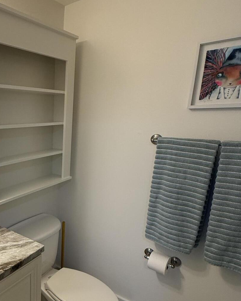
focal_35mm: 27
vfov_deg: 63.4
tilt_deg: -14.6
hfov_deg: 47.3
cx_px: 20
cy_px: 183
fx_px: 241
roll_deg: -0.1
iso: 200
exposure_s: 1/120
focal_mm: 2.22
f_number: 2.2
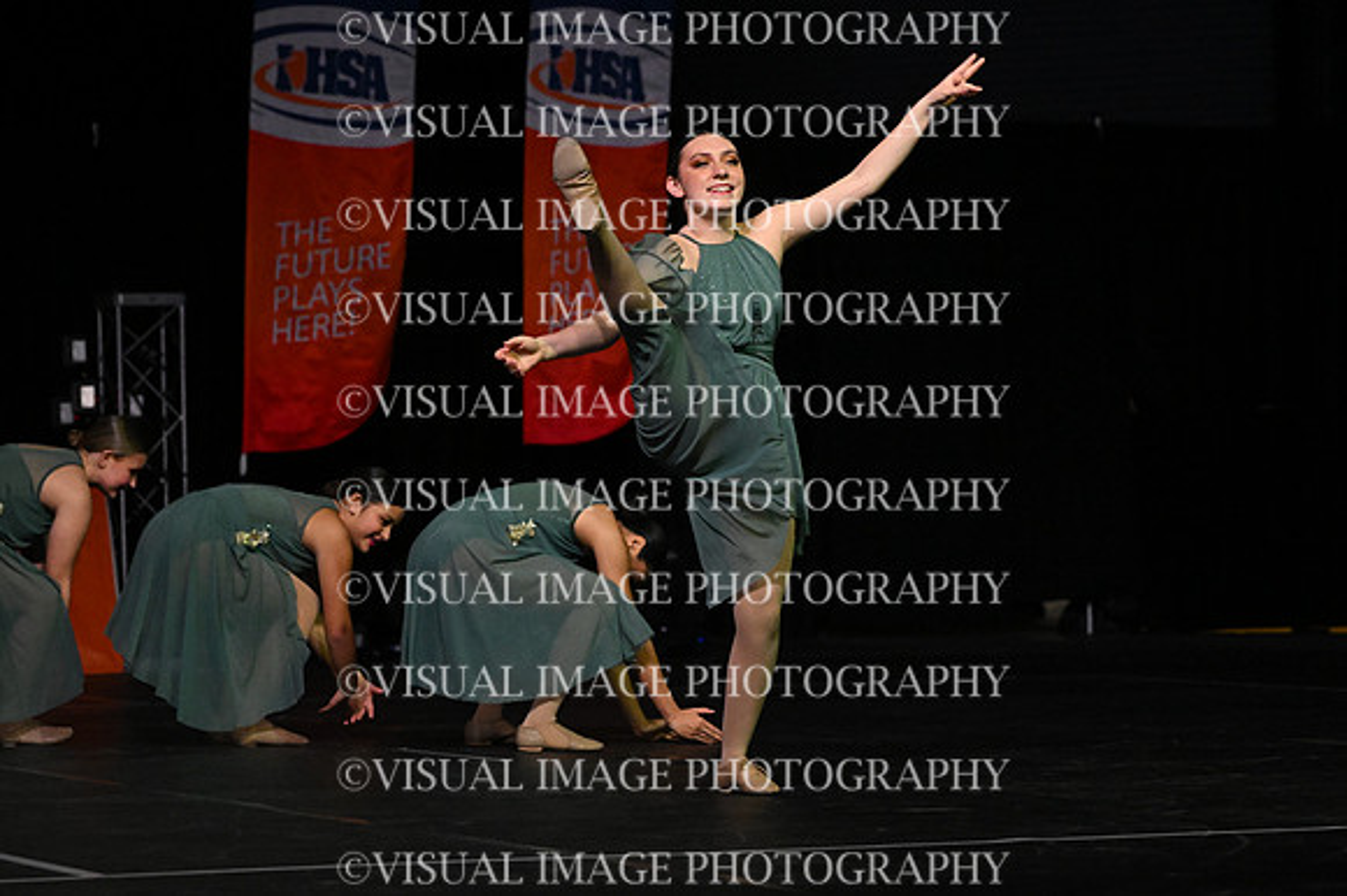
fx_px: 5759
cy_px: 448
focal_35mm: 154
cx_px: 674
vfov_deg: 8.9
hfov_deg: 13.3
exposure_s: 1/1000
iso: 6400
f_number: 4
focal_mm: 103
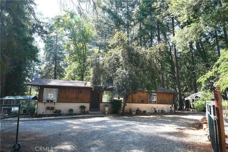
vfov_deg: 70.5
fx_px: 108
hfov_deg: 93.3
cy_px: 76
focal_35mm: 17
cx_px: 114
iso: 320
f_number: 9
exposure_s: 1/90
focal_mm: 11
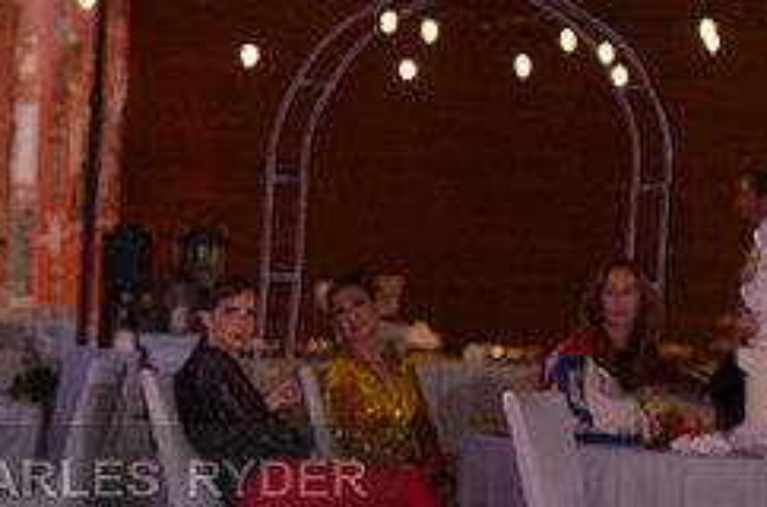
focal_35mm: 348
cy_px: 509
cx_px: 60
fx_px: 7395
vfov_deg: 3.9
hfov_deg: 5.9
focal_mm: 145
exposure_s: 1/250
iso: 2500
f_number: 5.6
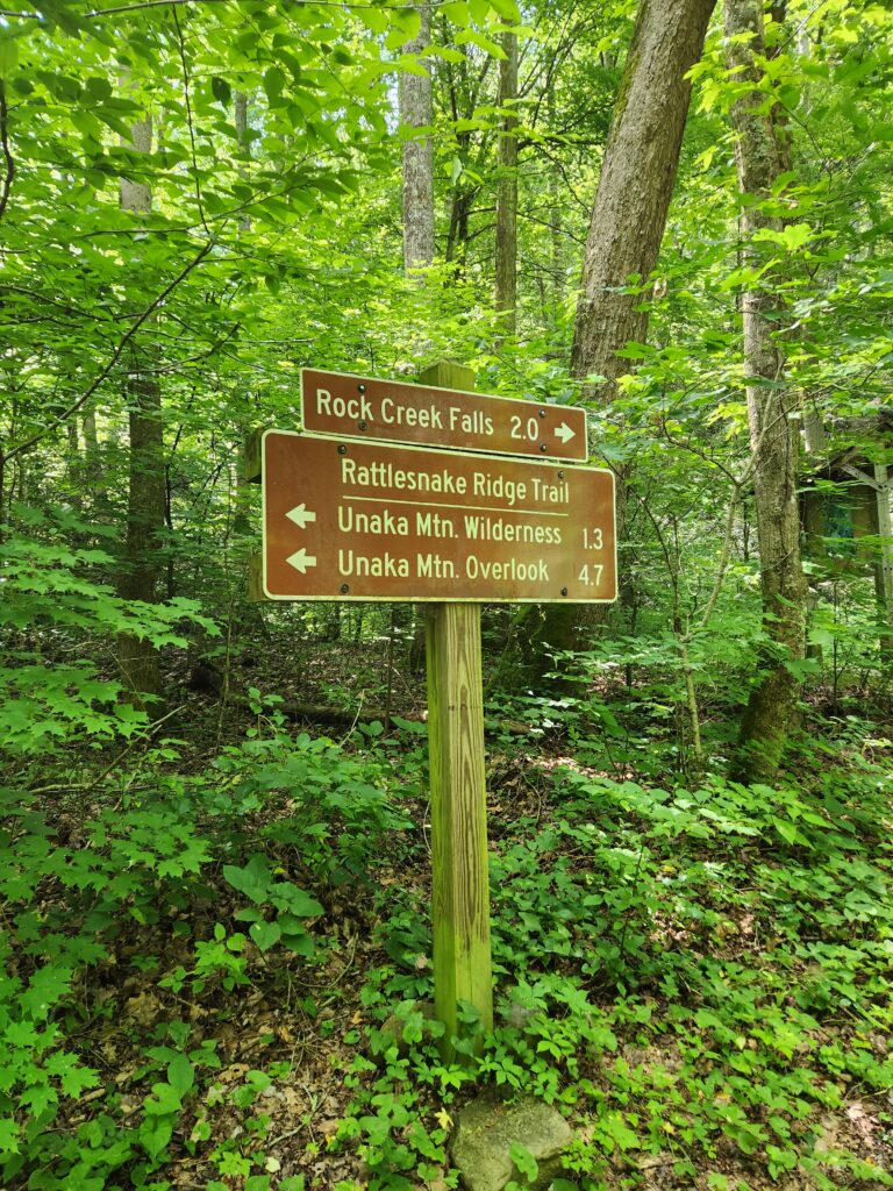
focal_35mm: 23
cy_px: 596
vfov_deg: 73.9
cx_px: 446
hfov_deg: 58.9
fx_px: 791
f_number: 1.8
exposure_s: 1/120
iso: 160
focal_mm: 5.4
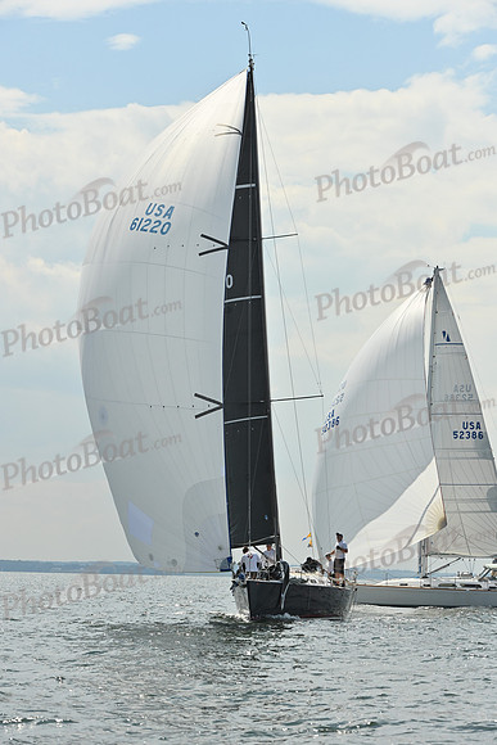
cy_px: 372
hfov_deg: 11.4
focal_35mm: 120
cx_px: 248
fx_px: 2483
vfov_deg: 17.1
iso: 320
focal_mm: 120
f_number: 10
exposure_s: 1/1600
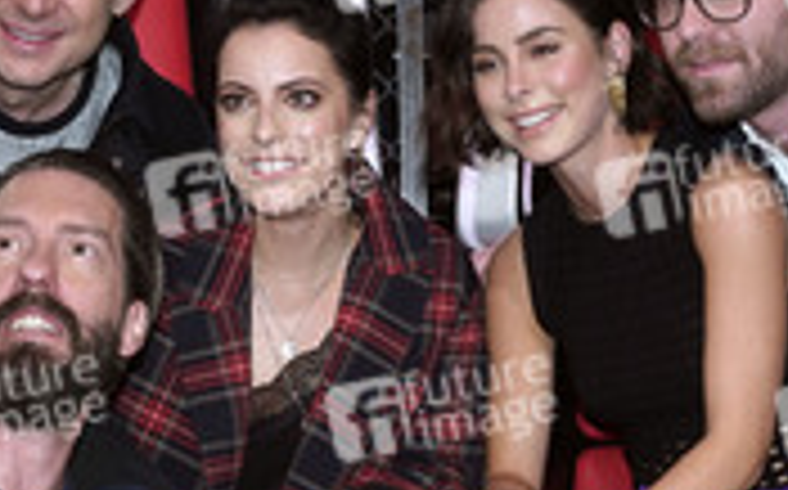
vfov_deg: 8.9
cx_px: 322
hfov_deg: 14.2
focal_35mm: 147
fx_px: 3154
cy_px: 297
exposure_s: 1/60
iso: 640
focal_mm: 56
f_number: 8
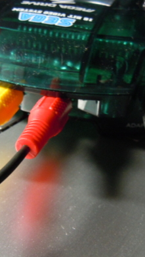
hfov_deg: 23.8
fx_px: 341
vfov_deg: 41.3
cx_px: 39
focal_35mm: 50
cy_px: 126
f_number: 3.5
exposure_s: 1/5
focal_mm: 5.4
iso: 400
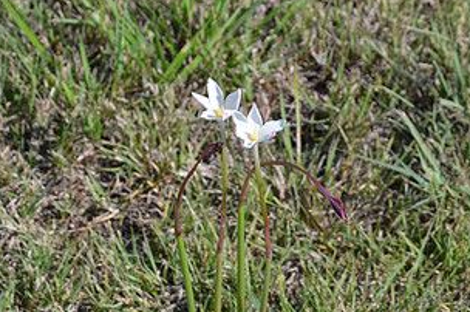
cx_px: 309
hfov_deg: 10.3
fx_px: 2608
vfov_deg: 6.8
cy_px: 216
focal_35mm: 200
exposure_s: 1/200
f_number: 7.1
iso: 200
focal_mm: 70
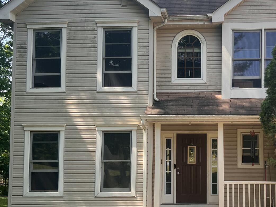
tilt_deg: +5.5
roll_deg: -0.3
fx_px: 399
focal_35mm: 50
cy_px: 129
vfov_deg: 29.0
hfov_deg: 37.6
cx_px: 195
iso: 50
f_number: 1.5
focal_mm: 5.7
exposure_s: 1/709
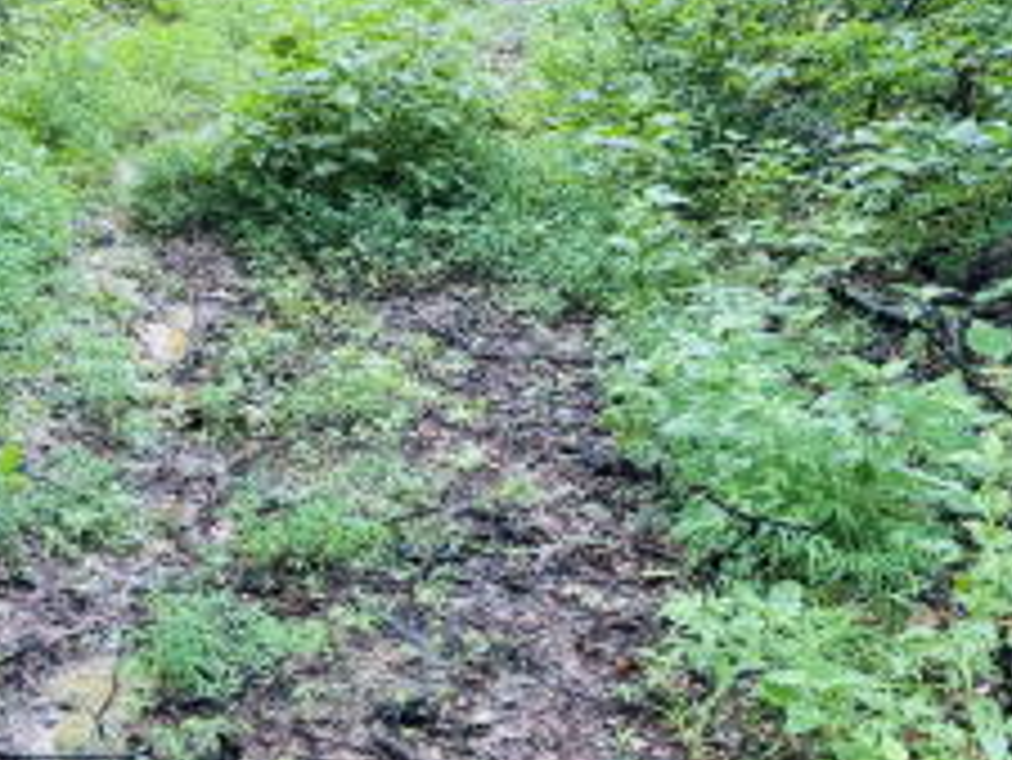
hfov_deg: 24.3
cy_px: -310
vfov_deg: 17.6
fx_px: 2252
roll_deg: +0.1
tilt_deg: -2.4
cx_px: 29
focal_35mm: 77
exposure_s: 1/121
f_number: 1.6
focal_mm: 5.96
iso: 125
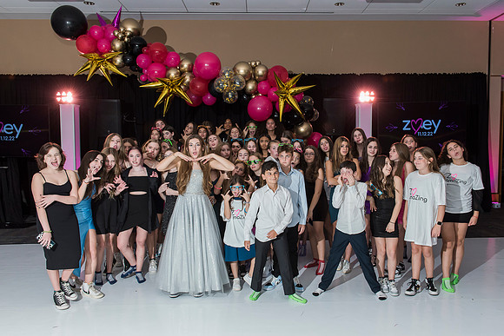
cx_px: 269
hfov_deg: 62.0
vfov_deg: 43.8
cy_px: 174
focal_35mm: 30
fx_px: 419
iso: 1000
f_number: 8
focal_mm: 28
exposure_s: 1/100
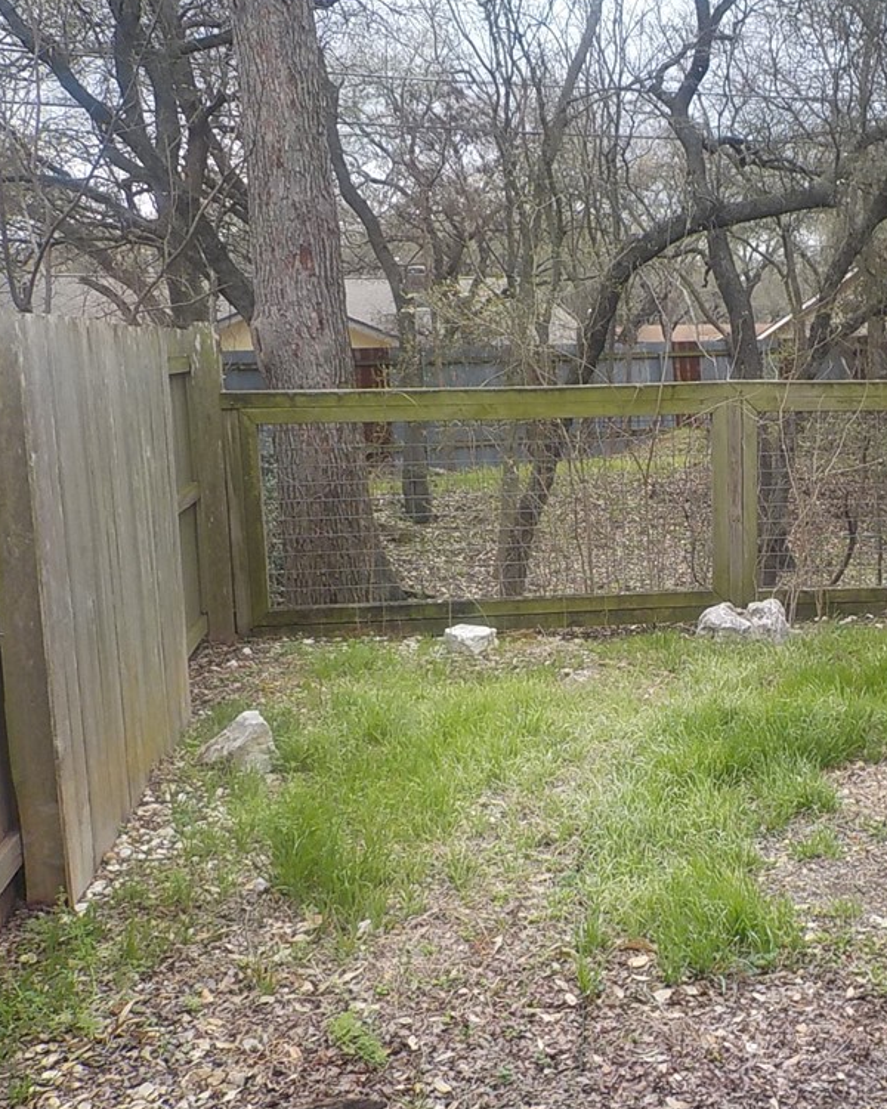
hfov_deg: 36.0
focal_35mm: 40
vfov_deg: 45.8
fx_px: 1313
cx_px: 717
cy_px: 546
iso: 125
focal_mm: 4.1
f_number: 3.3
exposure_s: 1/320
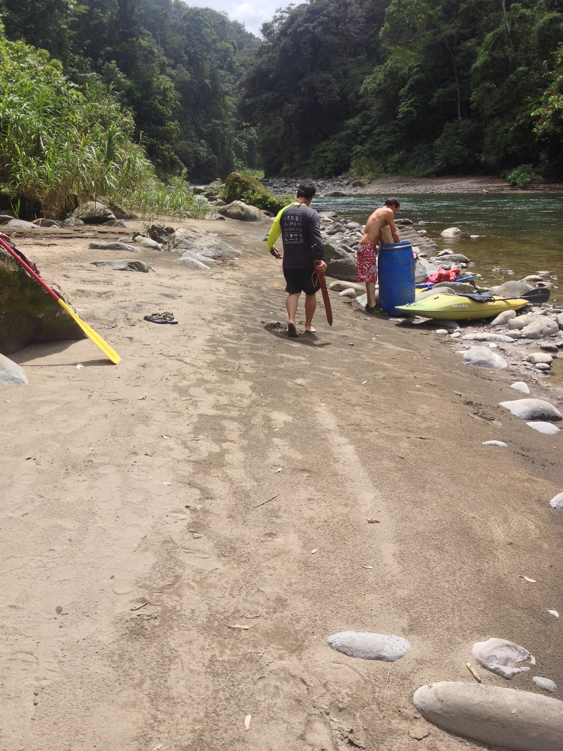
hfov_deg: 40.7
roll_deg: +3.1
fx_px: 759
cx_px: 282
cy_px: 376
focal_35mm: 35
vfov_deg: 52.6
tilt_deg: -16.5
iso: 50
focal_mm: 4.28
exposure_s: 1/1082
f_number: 2.4
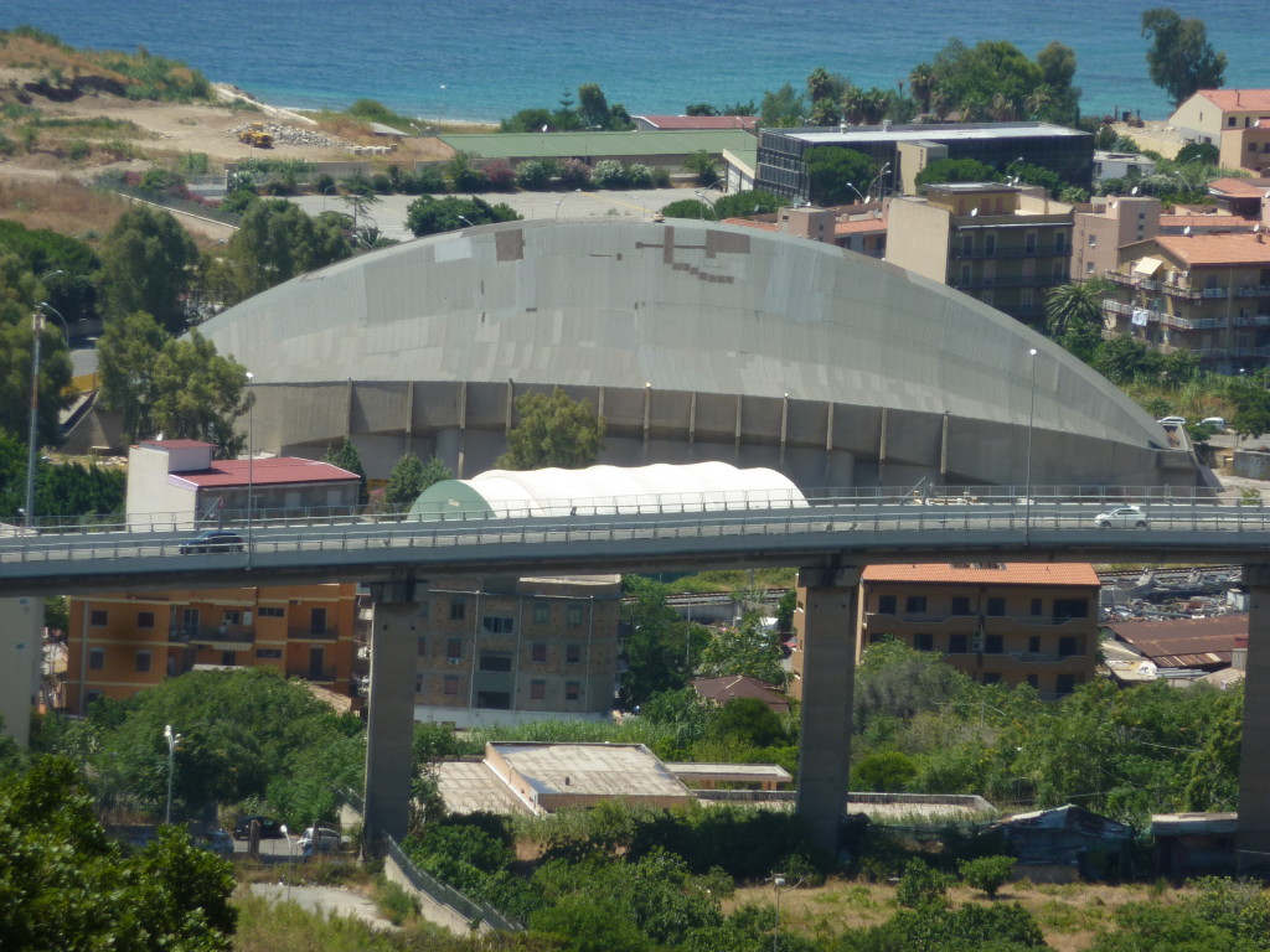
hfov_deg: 6.6
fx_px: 11006
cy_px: 476
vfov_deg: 5.0
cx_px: 635
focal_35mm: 300
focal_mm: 49.2
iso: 80
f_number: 4.9
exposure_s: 1/400
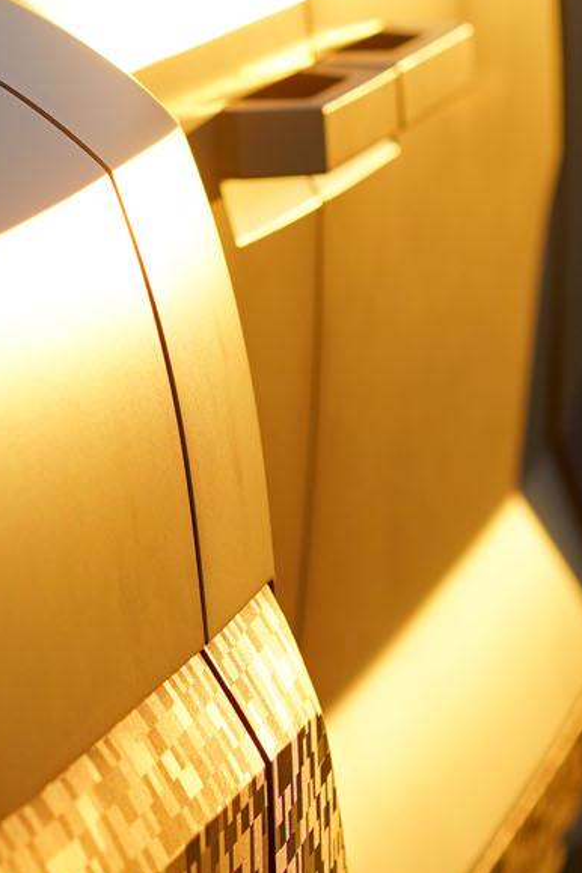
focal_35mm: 343
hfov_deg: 4.0
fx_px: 8317
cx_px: -49
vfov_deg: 6.0
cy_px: 145
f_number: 4.5
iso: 100
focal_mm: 85
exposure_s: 1/500
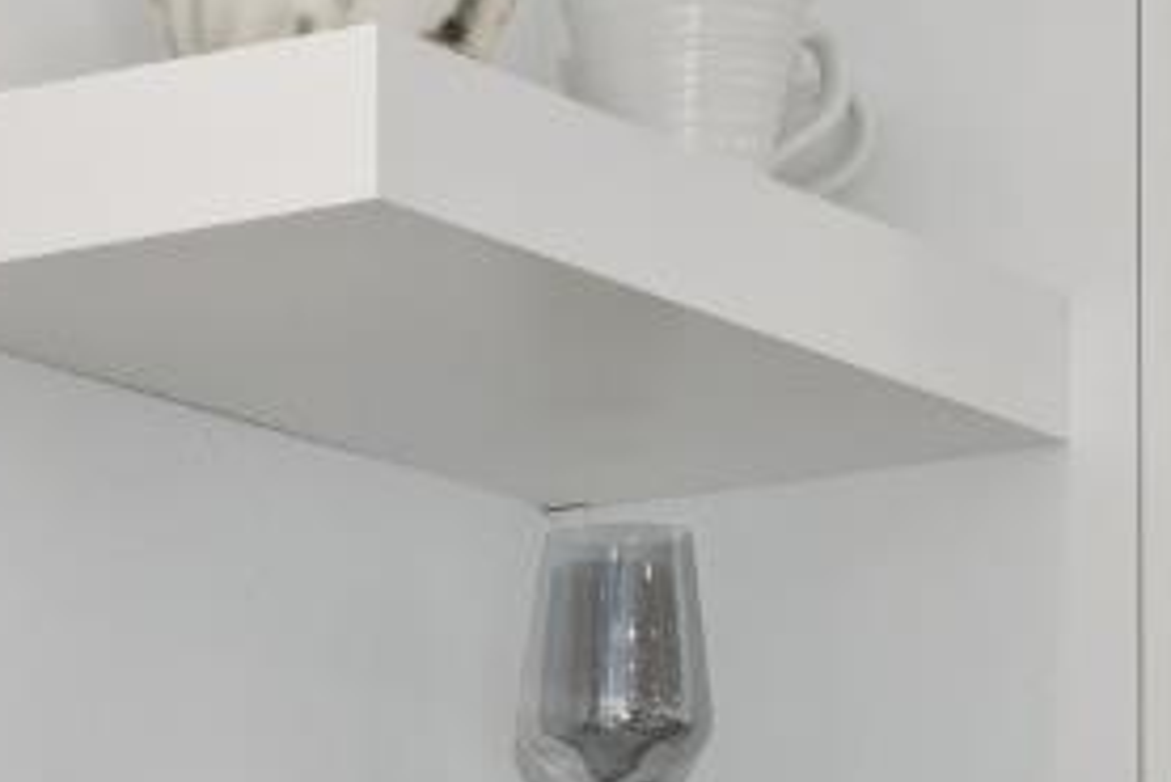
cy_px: 1665
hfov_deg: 10.8
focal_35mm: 184
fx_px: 5988
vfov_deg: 7.2
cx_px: -541
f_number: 6.3
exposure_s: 1/30
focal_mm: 22.9
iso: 200
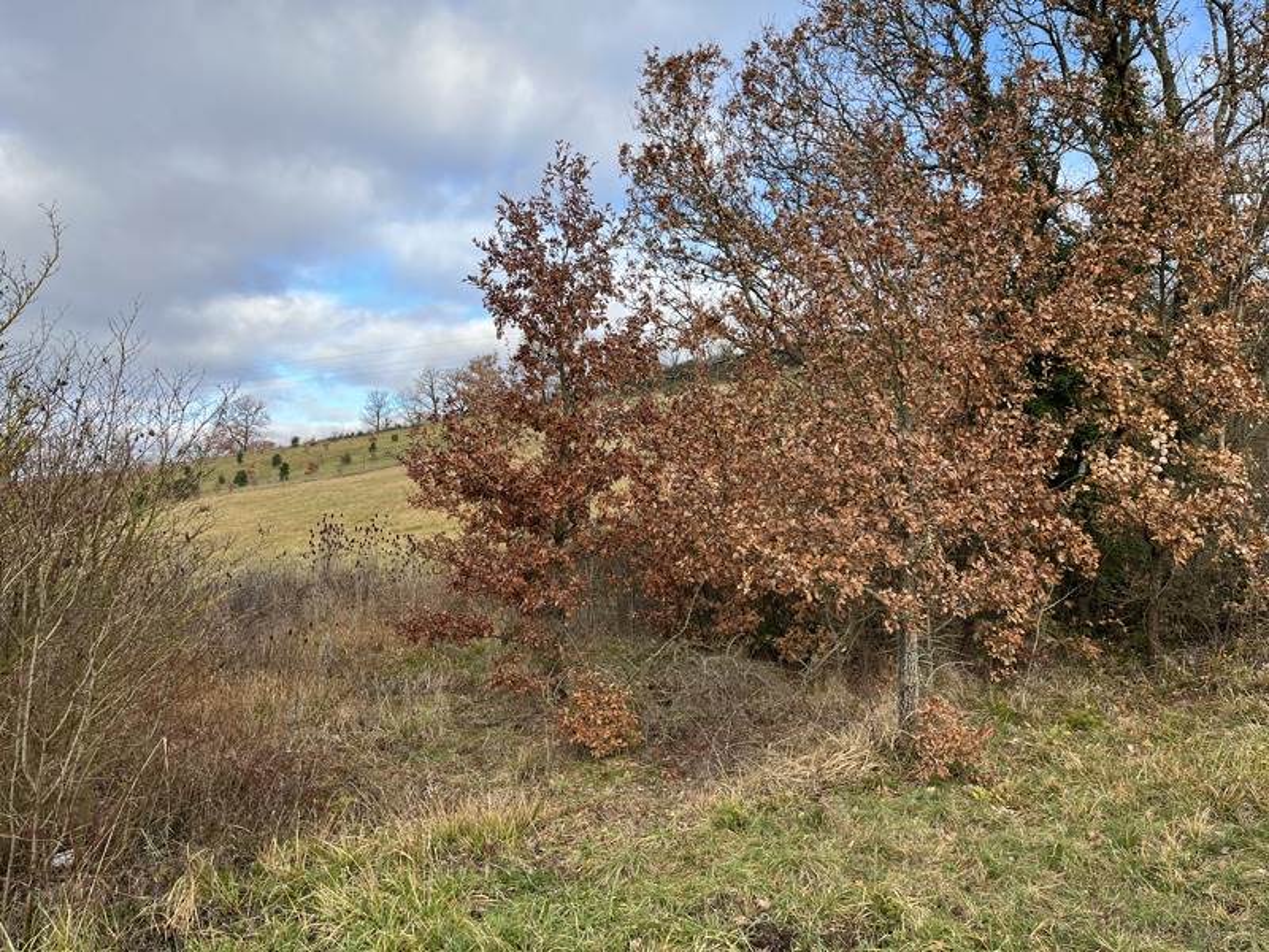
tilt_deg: +4.2
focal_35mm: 26
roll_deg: -1.9
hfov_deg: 67.3
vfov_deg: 53.1
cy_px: 476
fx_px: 953
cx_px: 634
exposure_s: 1/1009
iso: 50
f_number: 1.6
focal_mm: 5.1
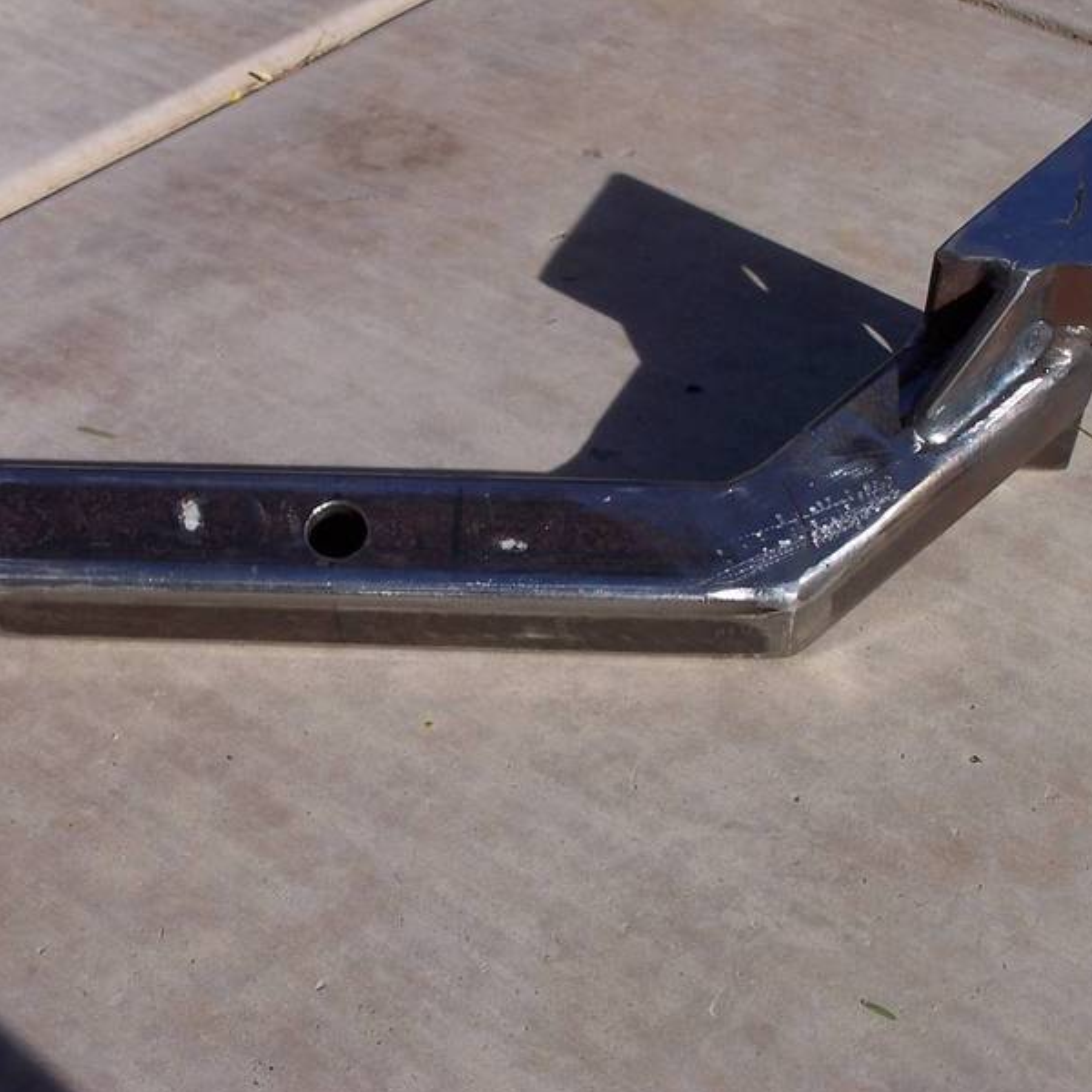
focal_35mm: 80
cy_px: 550
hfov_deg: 21.6
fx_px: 2855
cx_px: 588
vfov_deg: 21.7
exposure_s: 1/750
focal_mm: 11.1
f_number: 4.5
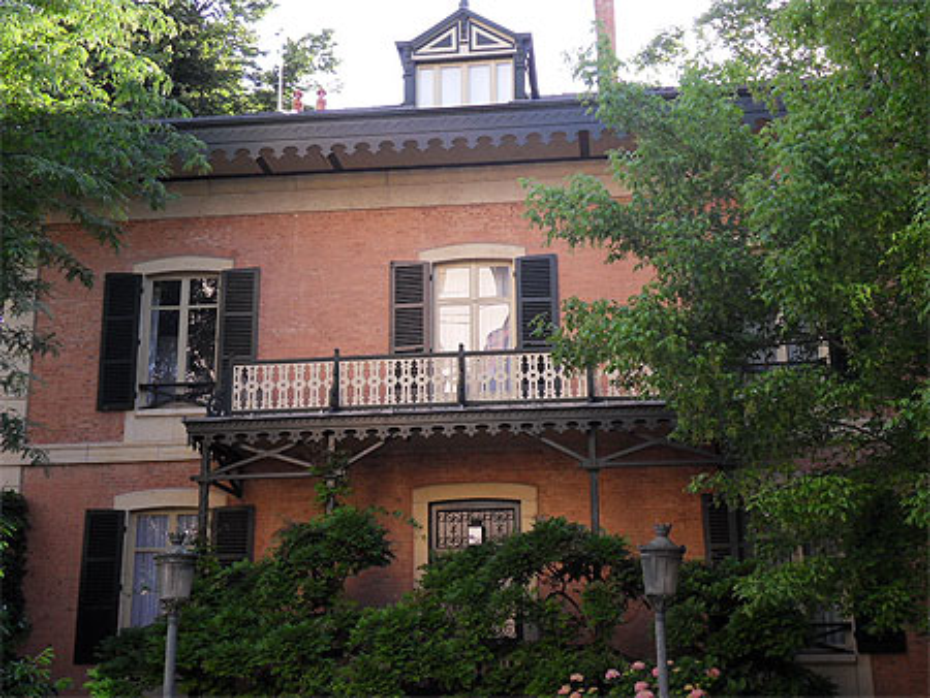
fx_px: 1344
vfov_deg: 29.1
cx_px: 465
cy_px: 349
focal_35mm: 50
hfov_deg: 38.2
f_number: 4.5
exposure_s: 1/125
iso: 100
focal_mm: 9
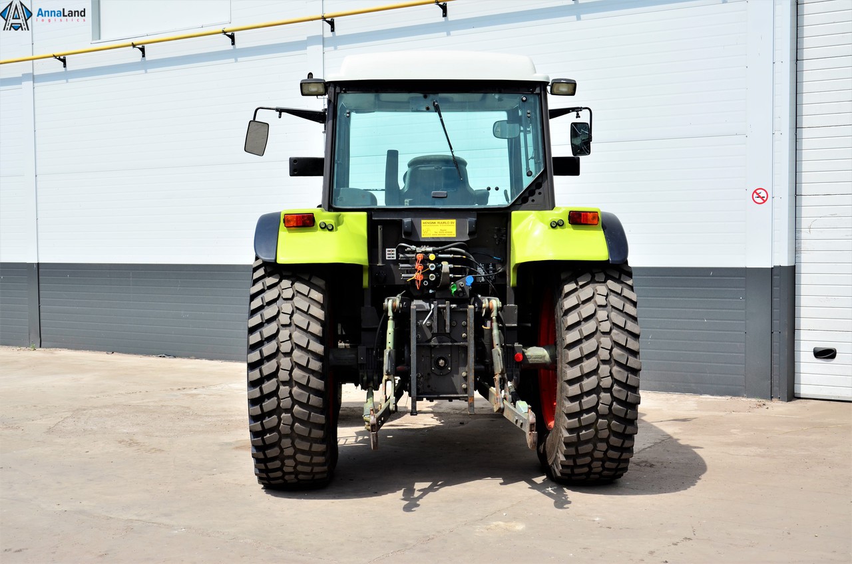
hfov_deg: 43.7
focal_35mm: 45
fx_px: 1063
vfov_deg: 29.7
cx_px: 426
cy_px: 282
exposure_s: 1/500
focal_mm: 30
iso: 125
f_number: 7.1
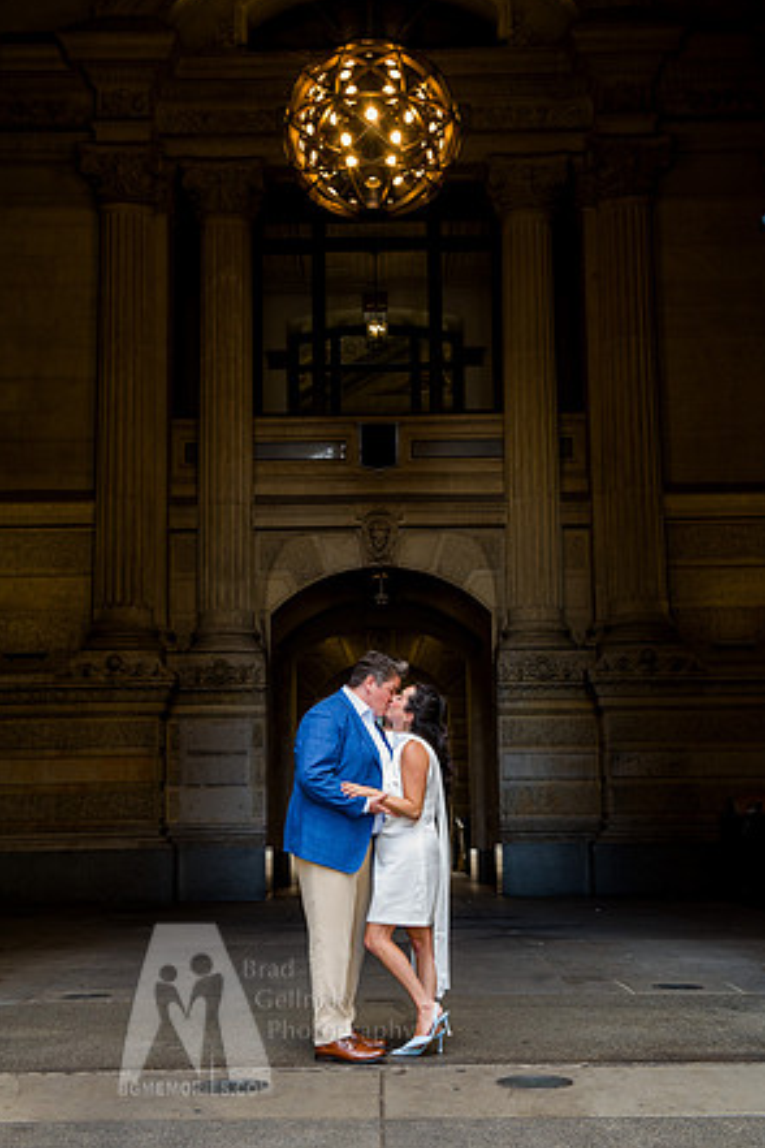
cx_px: 382
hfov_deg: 26.5
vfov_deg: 38.9
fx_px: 1625
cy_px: 570
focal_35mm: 51
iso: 800
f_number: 4.5
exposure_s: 1/200
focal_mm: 50
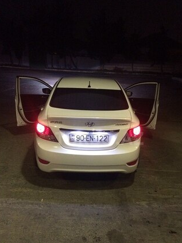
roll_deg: -1.4
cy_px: 138
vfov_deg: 53.8
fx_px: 238
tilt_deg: -19.3
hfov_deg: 41.7
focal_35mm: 34
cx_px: 99
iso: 400
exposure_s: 1/17
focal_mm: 4.15
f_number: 2.2
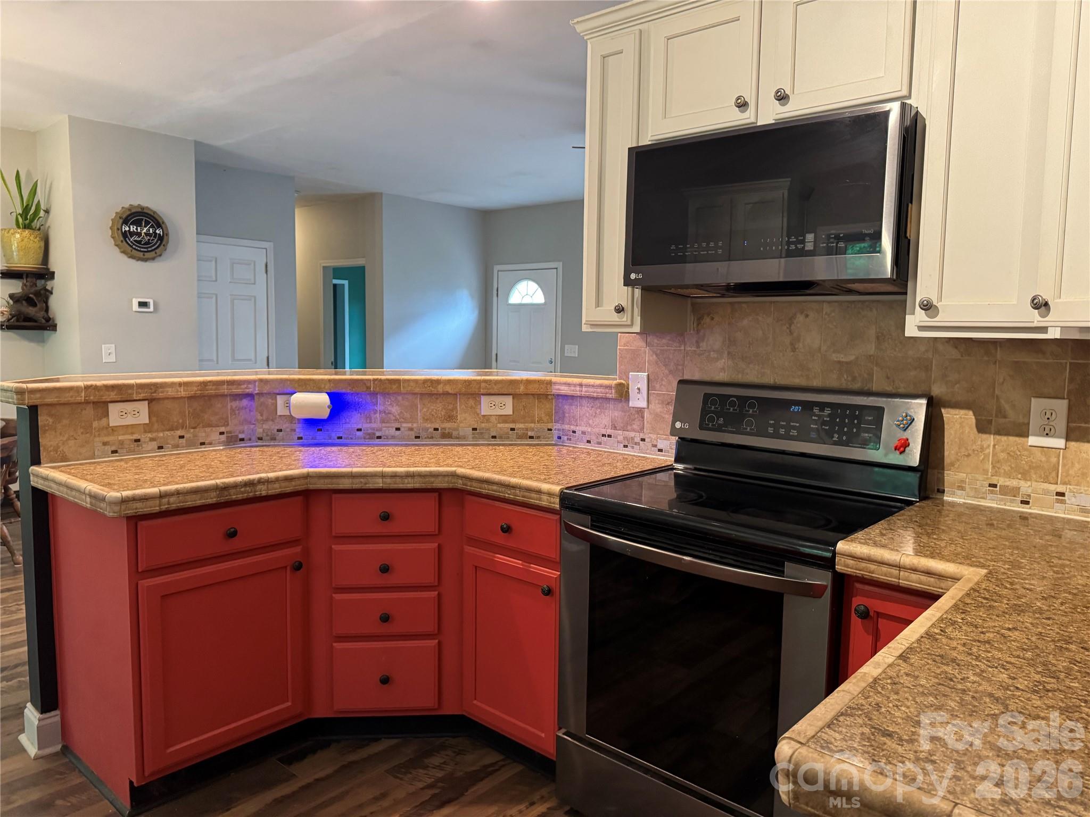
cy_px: 408
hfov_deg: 71.6
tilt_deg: -5.5
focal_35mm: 24
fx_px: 756
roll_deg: -0.3
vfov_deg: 56.8
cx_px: 545
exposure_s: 1/60
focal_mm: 6.76
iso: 500
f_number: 1.78
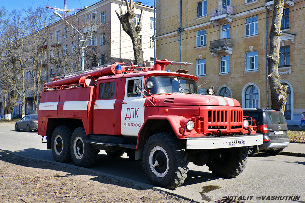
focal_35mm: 40
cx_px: 152
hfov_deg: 48.4
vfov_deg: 33.4
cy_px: 102
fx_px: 339
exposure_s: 1/200
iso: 100
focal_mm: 40
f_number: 7.1
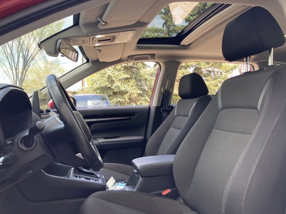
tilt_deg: -0.4
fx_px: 231
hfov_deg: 63.4
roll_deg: +0.0
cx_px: 143
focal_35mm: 28
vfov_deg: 49.7
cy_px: 107
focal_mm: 3.99
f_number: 1.8
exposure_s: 1/121
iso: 25
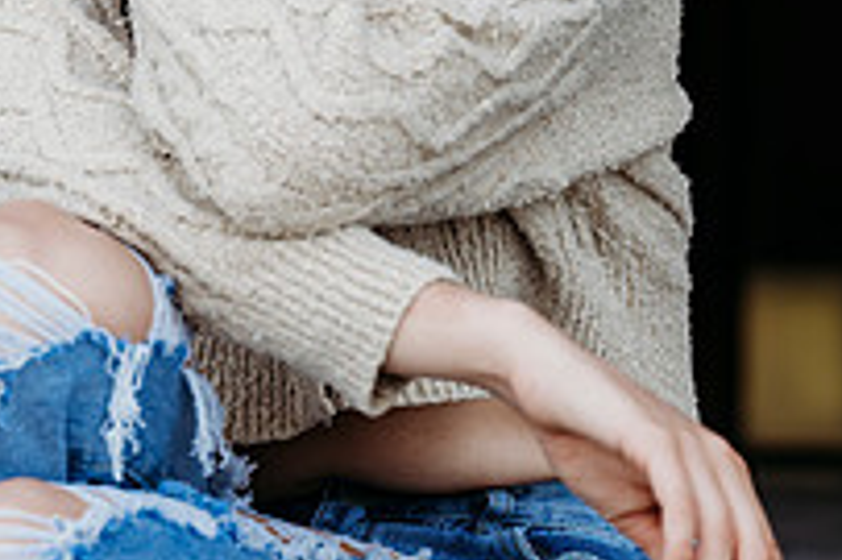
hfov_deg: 7.8
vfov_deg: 5.2
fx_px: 6170
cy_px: -122
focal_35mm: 264
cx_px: 263
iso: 160
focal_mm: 77
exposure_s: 1/800
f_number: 2.8
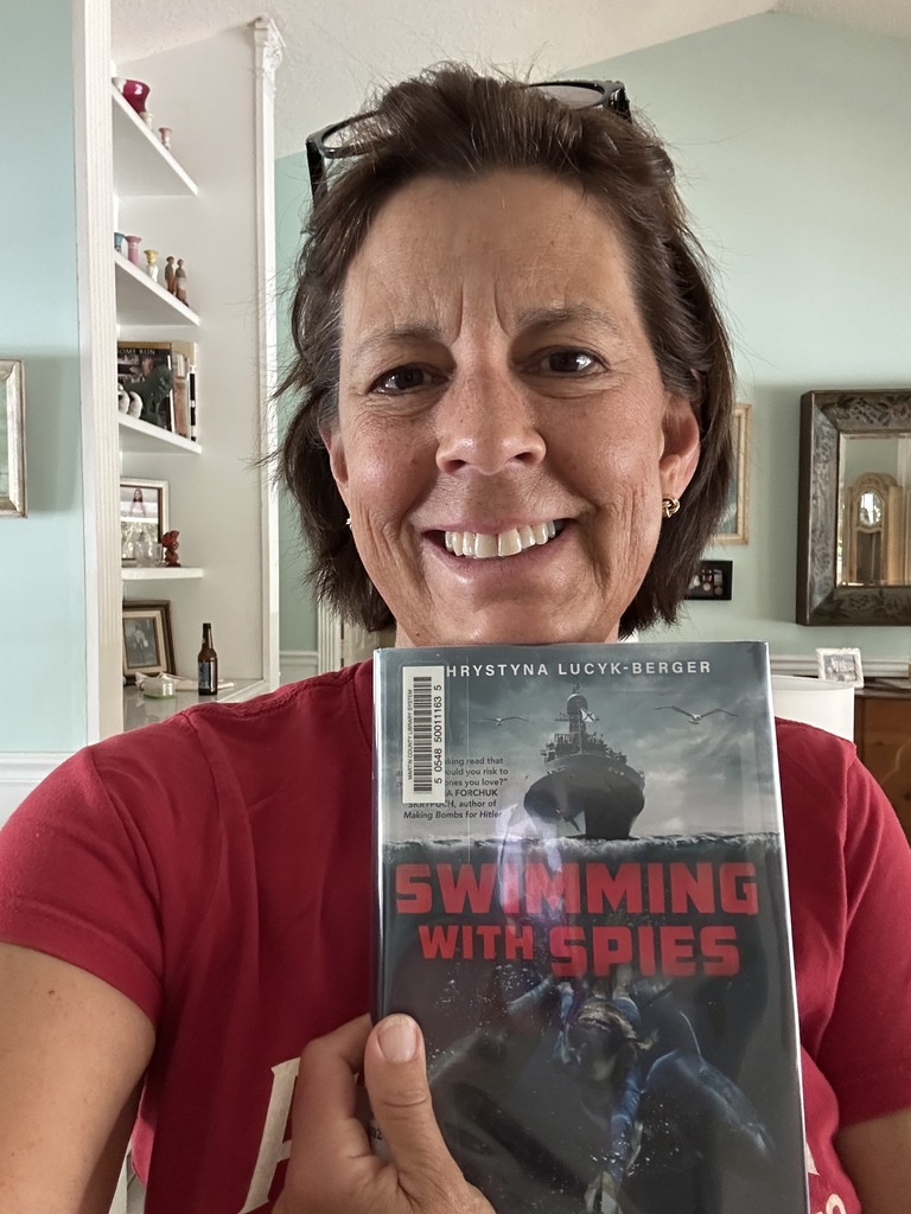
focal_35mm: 30
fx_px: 1053
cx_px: 456
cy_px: 607
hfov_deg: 46.8
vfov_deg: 60.0
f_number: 1.9
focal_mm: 2.69
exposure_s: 1/45
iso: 320
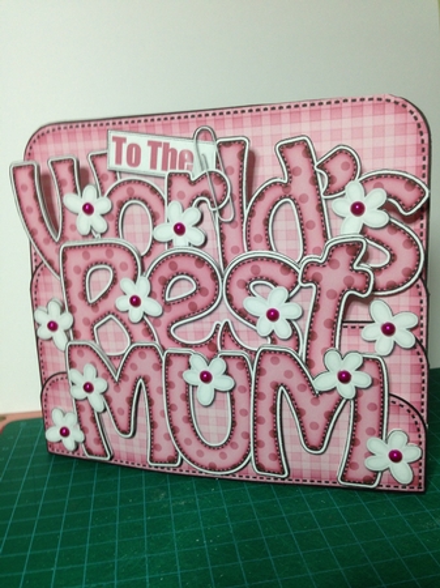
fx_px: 560
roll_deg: +5.6
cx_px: 220
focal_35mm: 33
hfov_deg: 42.9
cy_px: 294
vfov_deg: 55.4
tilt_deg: -17.1
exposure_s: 1/20
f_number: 2.4
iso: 80
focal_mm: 4.12
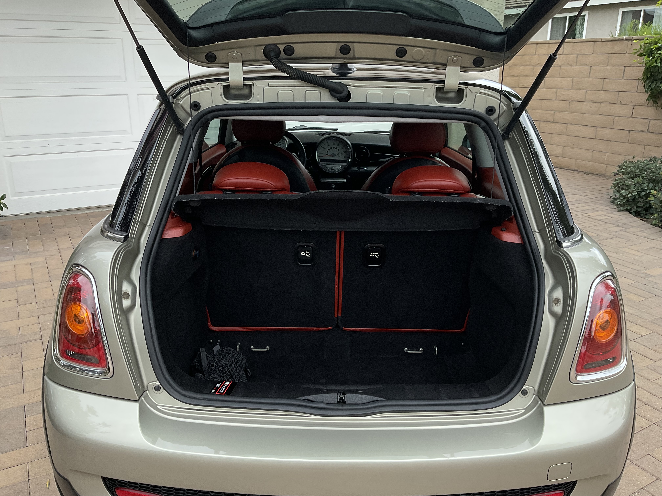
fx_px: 555
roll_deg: -0.4
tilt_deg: -17.3
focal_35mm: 29
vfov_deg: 48.2
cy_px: 248
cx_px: 331
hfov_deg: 61.7
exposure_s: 1/944
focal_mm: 3
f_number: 1.8
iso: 16
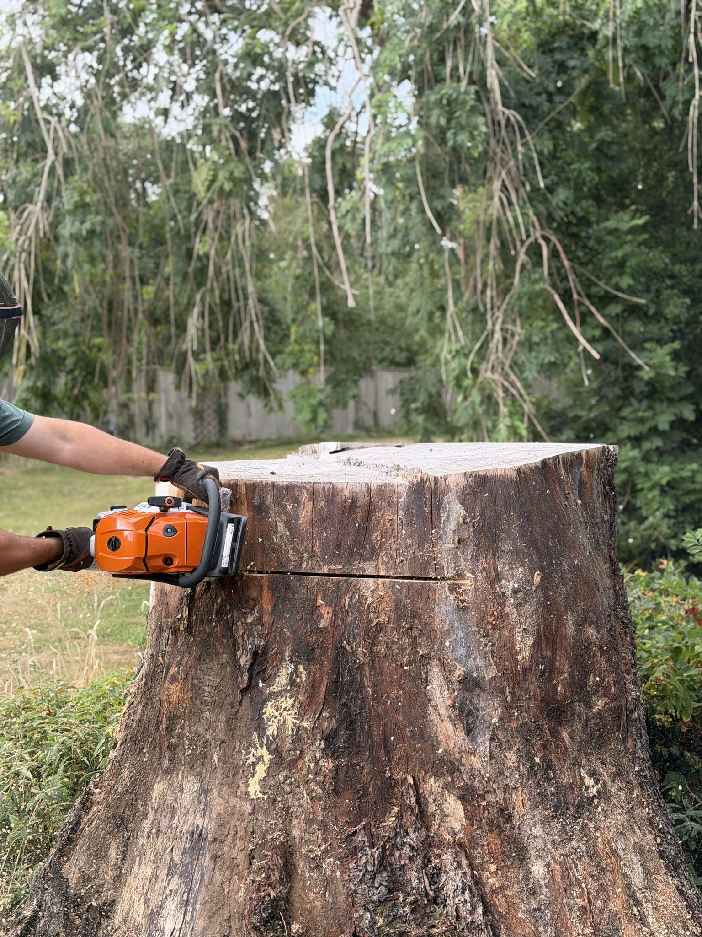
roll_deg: +1.1
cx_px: 351
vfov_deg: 39.7
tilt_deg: -1.3
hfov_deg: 30.3
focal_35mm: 48
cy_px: 468
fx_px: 1298
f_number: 1.78
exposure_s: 1/733
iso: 80
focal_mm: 6.76
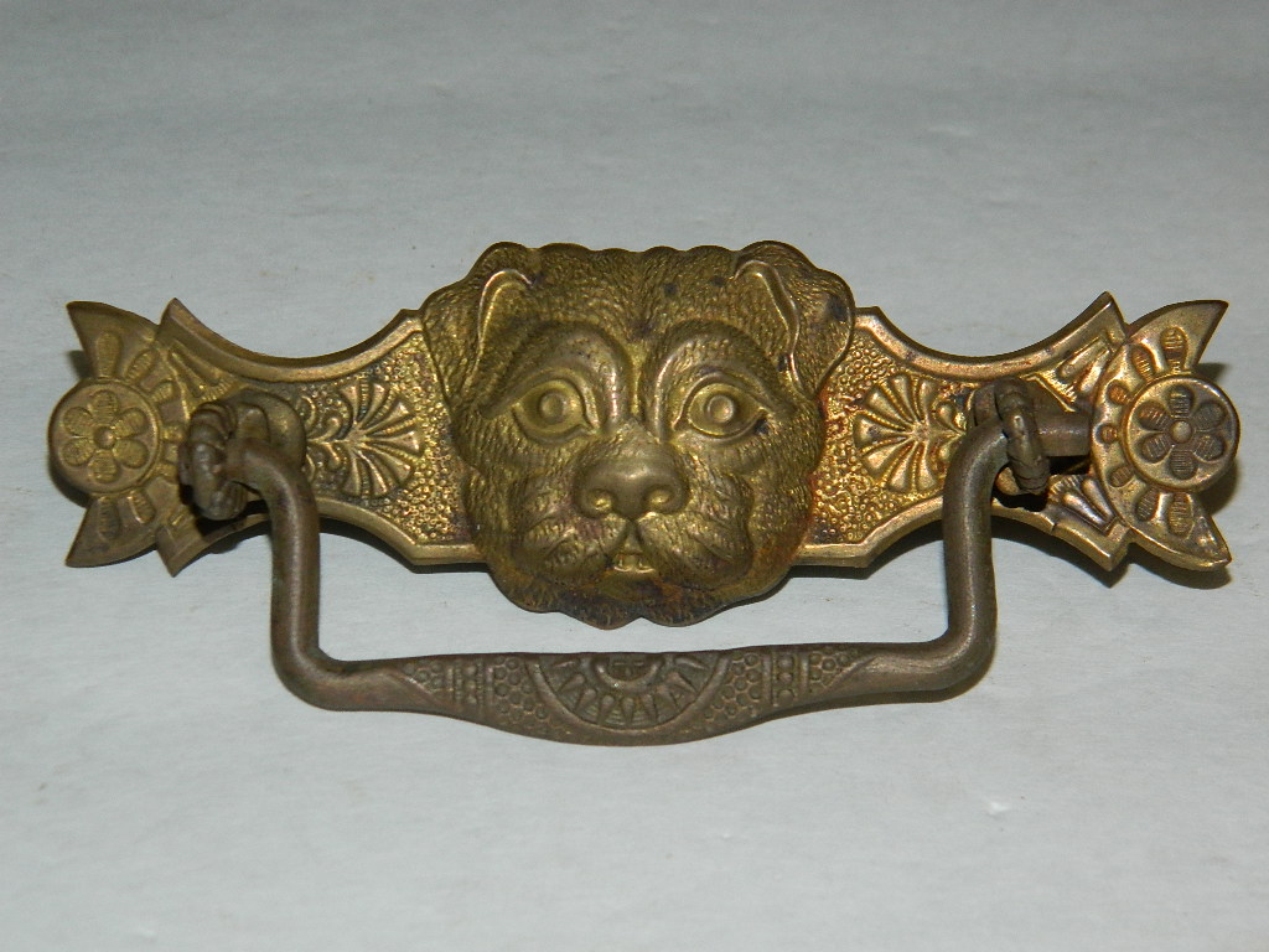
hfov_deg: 19.1
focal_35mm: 103
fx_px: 3776
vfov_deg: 14.4
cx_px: 634
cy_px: 476
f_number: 4.5
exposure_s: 1/60
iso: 200
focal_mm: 18.6
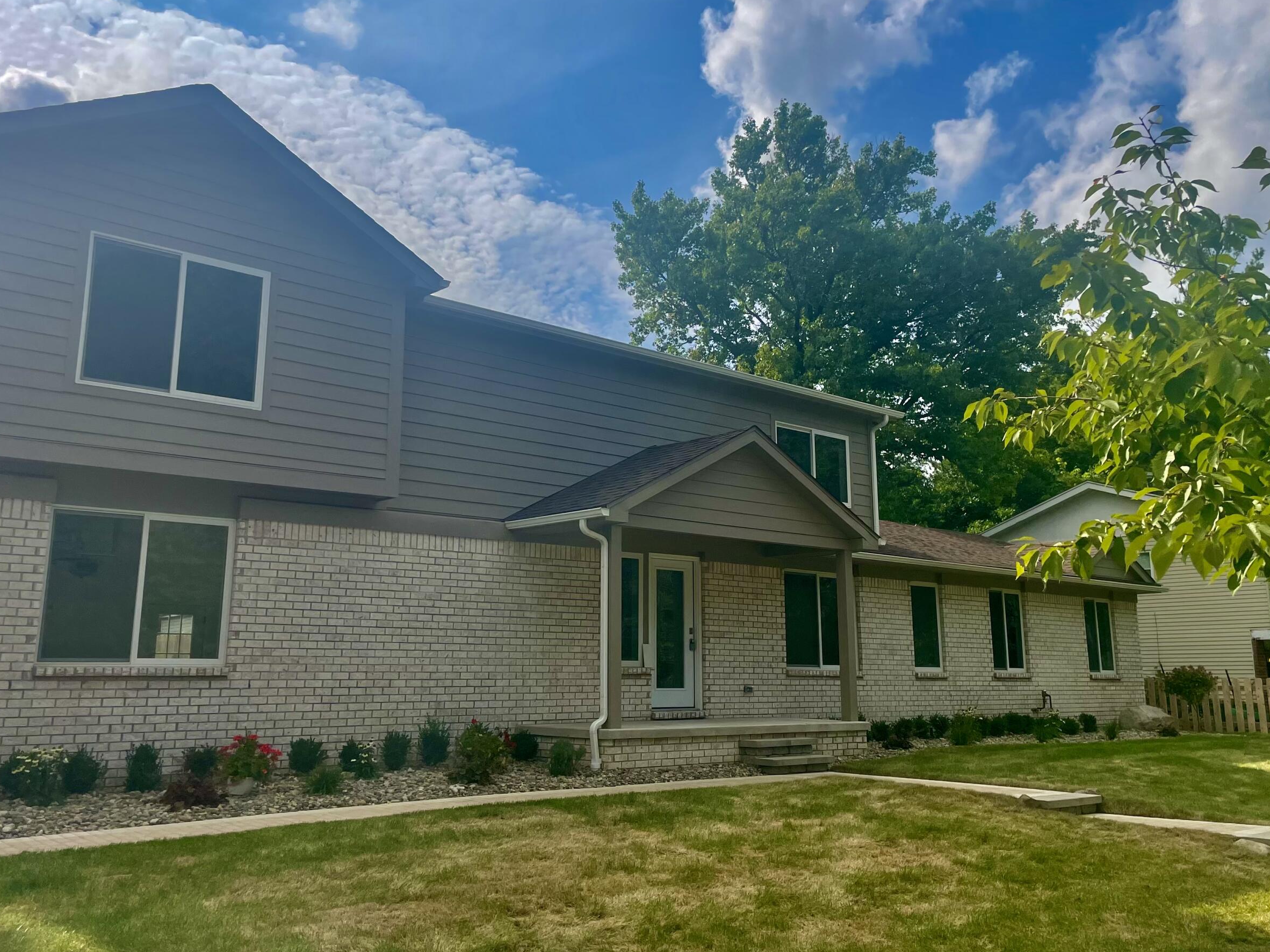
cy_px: 427
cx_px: 647
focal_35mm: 33
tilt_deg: +12.7
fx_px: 1211
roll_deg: +0.5
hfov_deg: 55.3
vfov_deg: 42.9
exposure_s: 1/6135
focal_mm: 4.2
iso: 32
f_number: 1.6
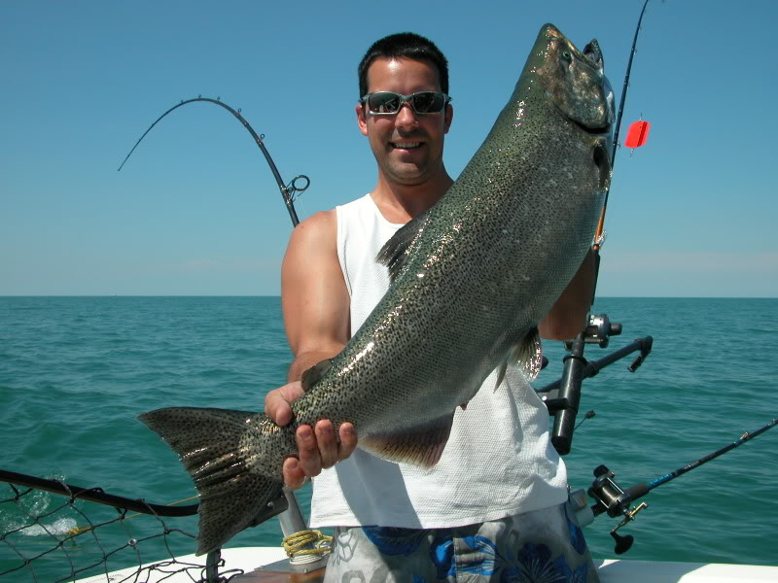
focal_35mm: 35
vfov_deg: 40.7
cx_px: 389
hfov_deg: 52.6
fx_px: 787
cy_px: 292
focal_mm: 8.9
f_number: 5
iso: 100
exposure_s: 1/818
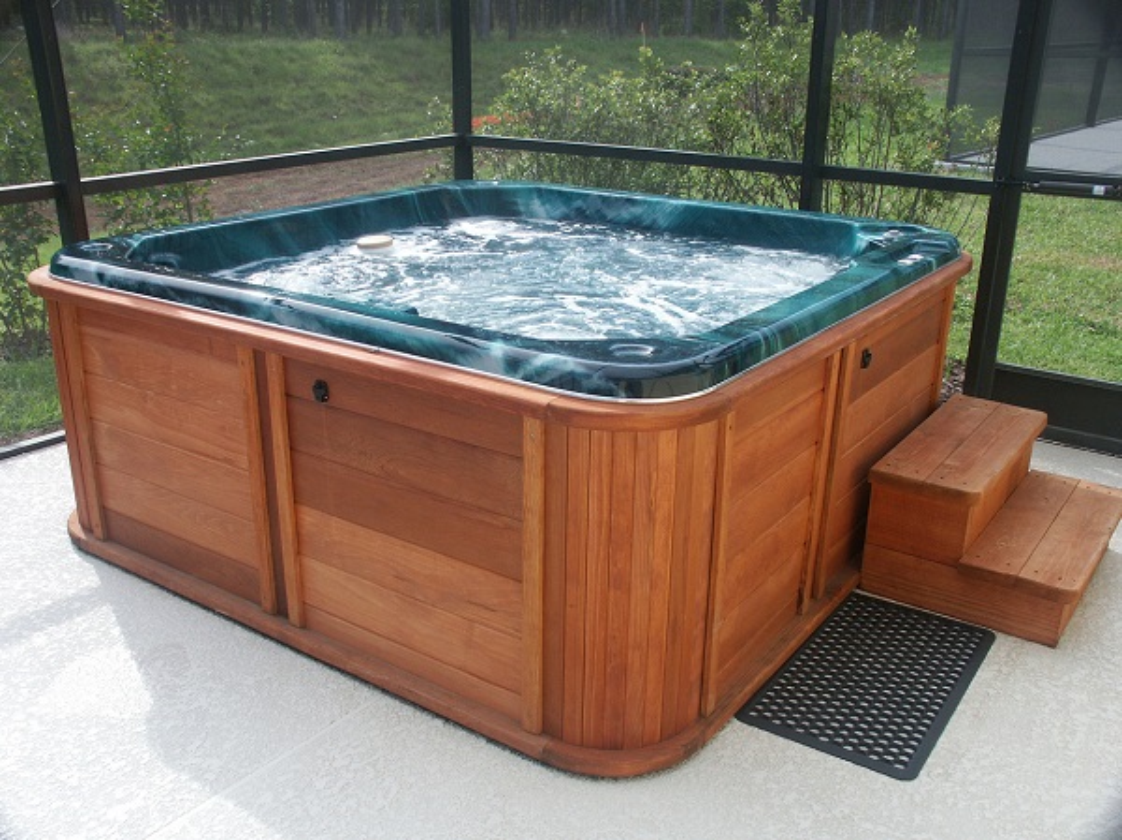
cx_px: 561
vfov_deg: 42.9
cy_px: 420
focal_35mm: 33
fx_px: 1069
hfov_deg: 55.4
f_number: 4.5
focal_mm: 8.52
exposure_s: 1/125
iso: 100
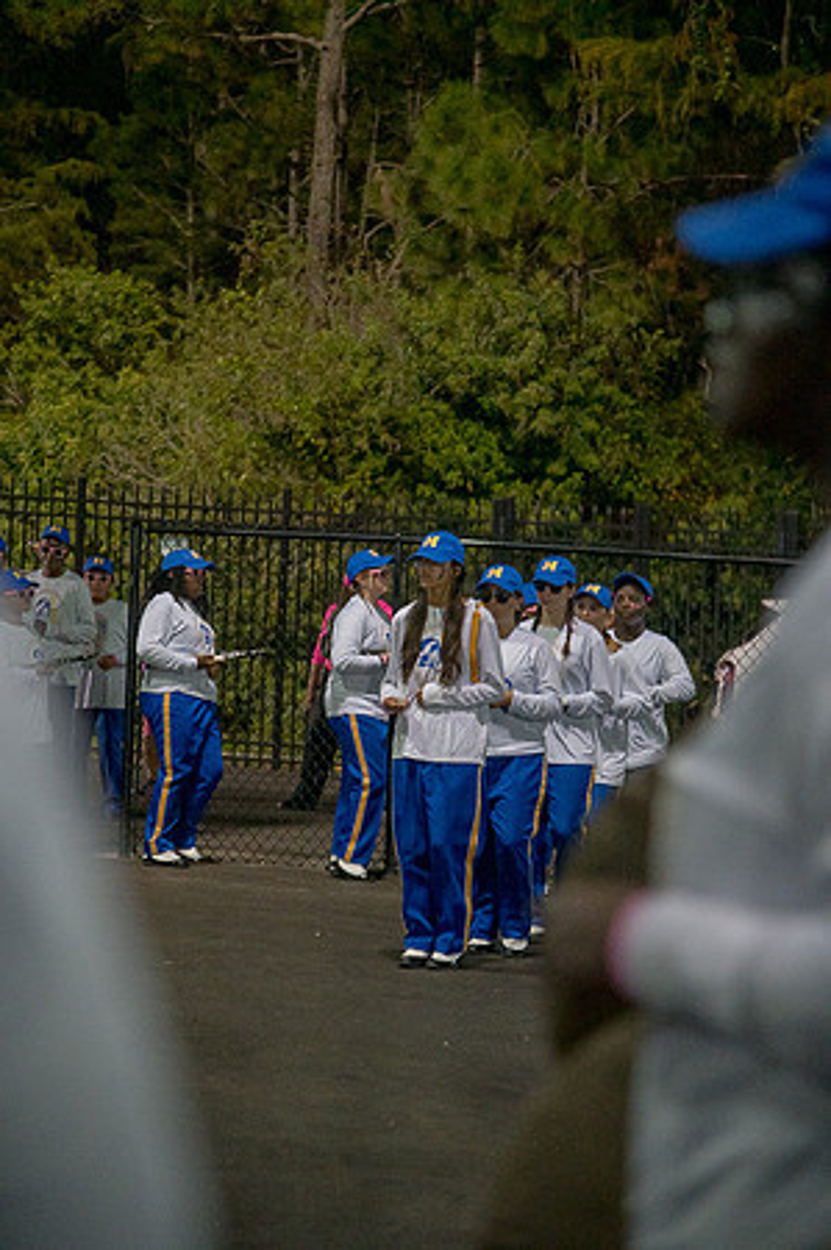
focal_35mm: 105
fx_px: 3644
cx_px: 416
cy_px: 625
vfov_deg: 19.5
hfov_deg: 13.0
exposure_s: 1/200
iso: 4000
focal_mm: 105
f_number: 4
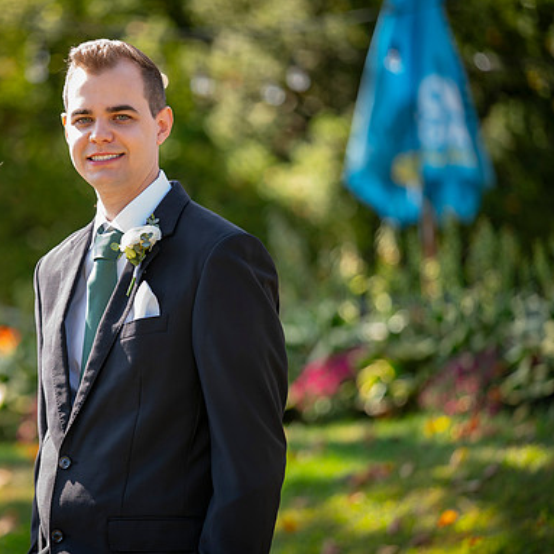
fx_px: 3857
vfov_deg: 8.2
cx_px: 181
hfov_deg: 8.2
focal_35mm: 213
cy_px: 278
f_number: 2.8
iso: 50
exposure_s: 1/100
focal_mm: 160
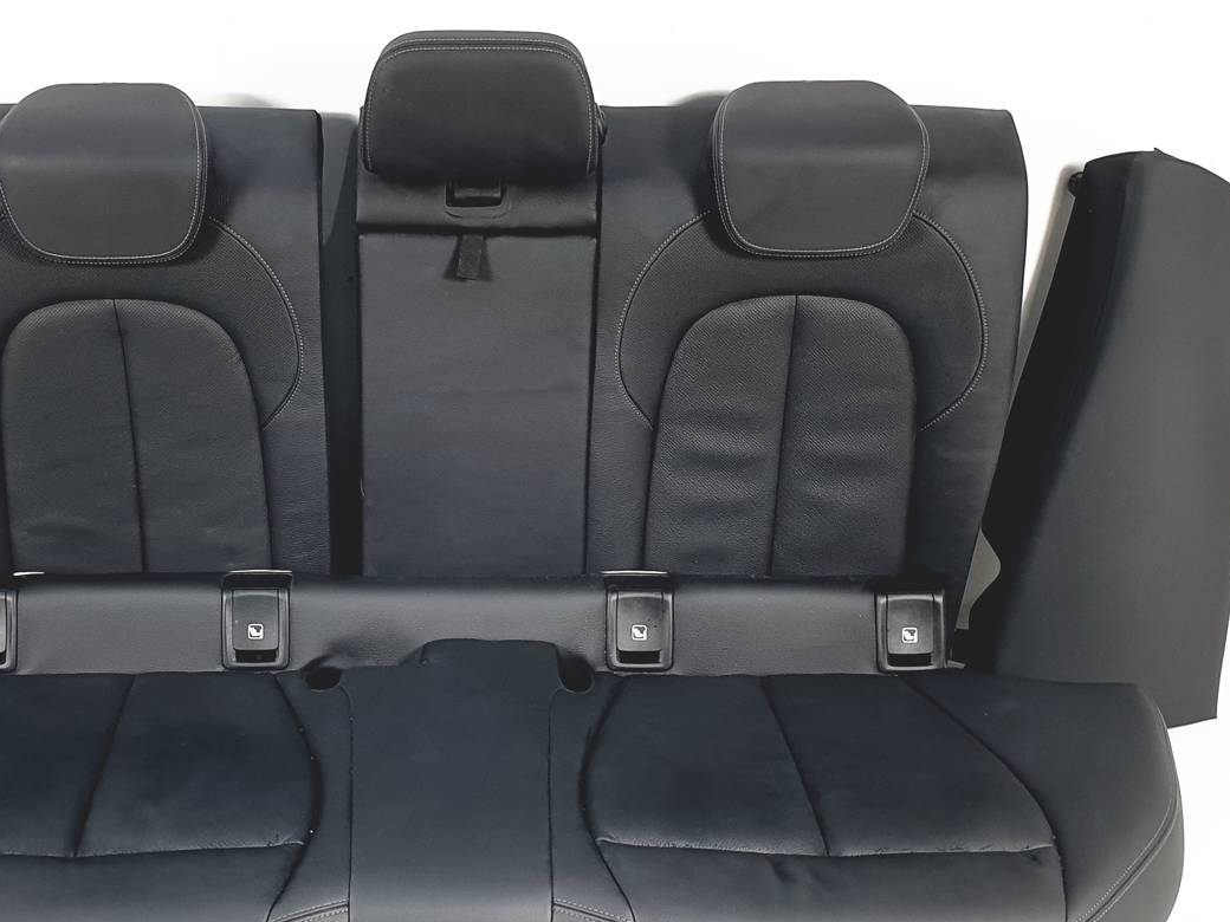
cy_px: 502
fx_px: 1279
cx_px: 453
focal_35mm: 36
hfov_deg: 50.8
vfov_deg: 39.6
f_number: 2.4
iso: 64
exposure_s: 1/50
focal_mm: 4.3
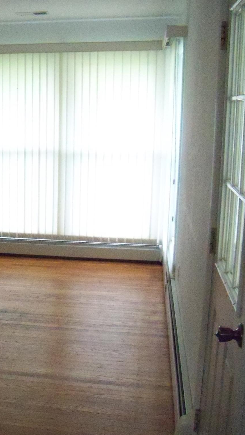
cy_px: 218
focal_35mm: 51
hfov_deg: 22.0
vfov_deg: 40.6
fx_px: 589
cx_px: -35
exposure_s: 1/160
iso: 1600
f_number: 3.5
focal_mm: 6.2
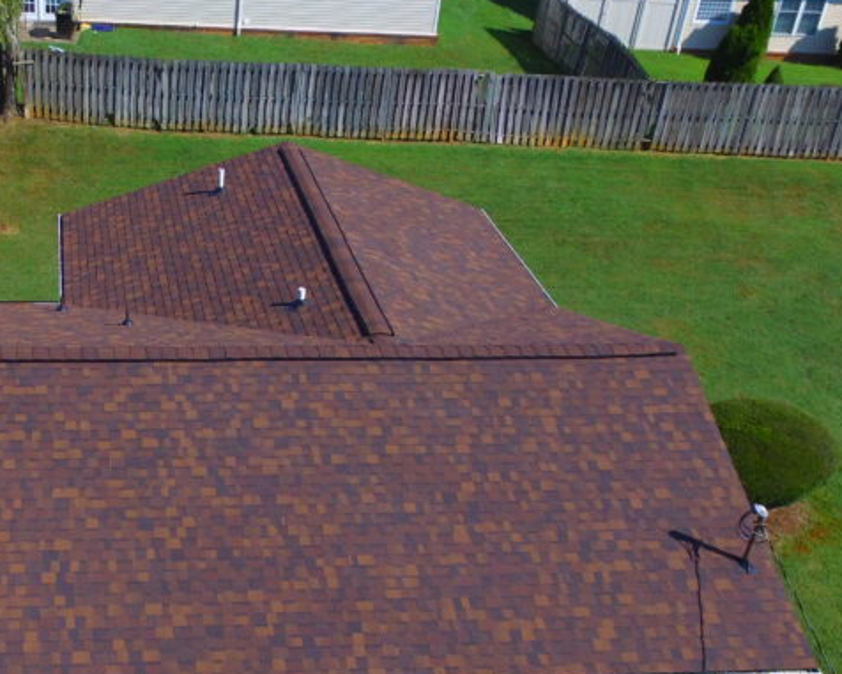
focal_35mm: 42
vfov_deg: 34.8
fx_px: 1047
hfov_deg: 41.3
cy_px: 513
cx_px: 133
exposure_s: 1/1156
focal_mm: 3.61
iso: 100
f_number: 2.8
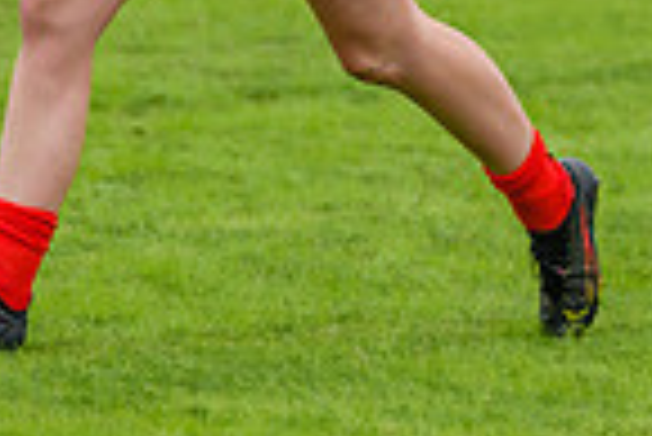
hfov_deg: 1.5
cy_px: -267
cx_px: 250
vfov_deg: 1.0
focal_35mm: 1396
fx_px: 25308
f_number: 5.6
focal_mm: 330
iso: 800
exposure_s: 1/1600
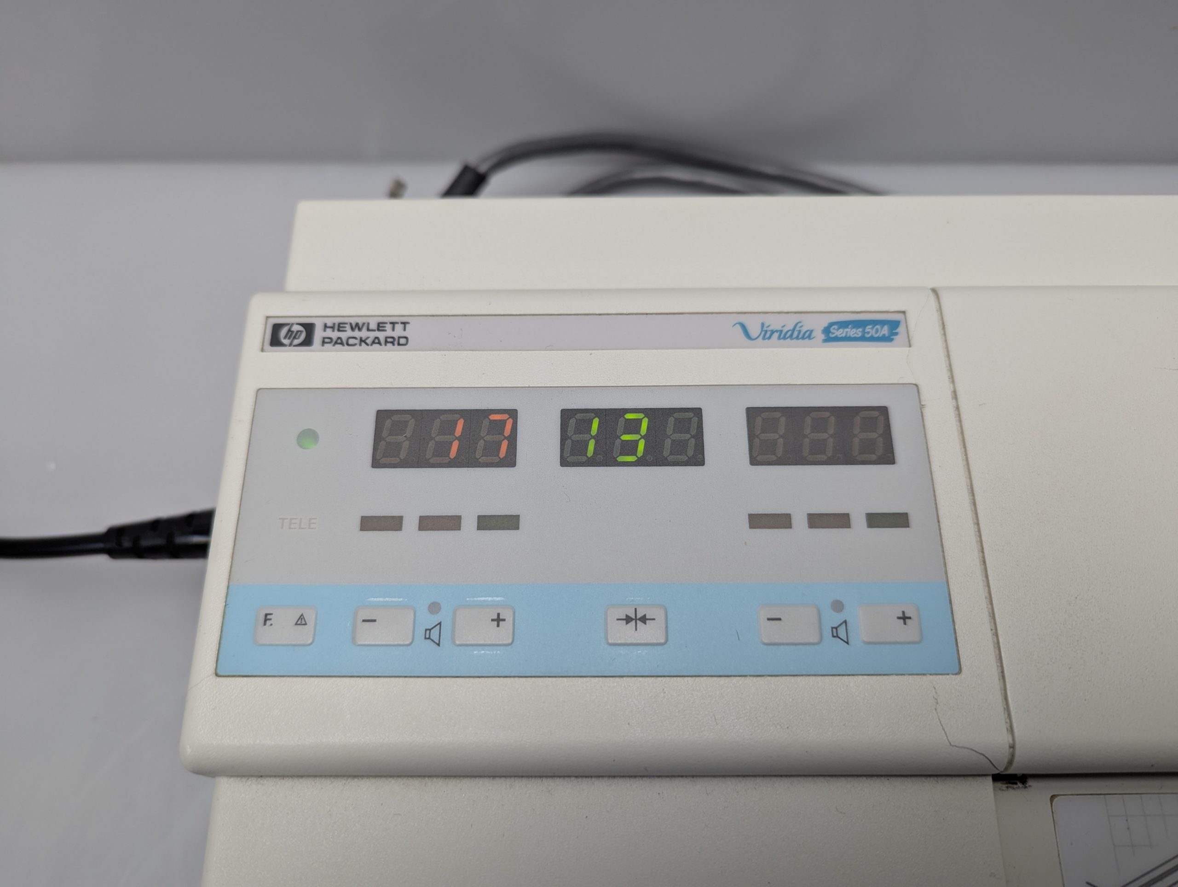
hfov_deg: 71.5
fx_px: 818
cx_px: 589
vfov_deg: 56.9
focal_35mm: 24
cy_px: 444
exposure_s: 1/100
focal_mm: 6.81
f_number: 1.85
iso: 59
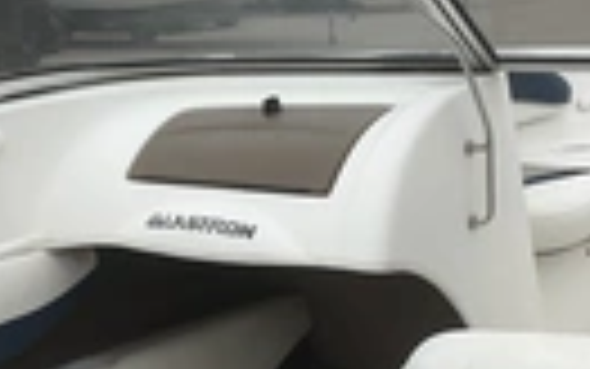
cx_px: 347
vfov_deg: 13.8
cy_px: 346
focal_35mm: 94
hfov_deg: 22.1
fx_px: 1512
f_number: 1.8
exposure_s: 1/2538
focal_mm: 3
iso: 25
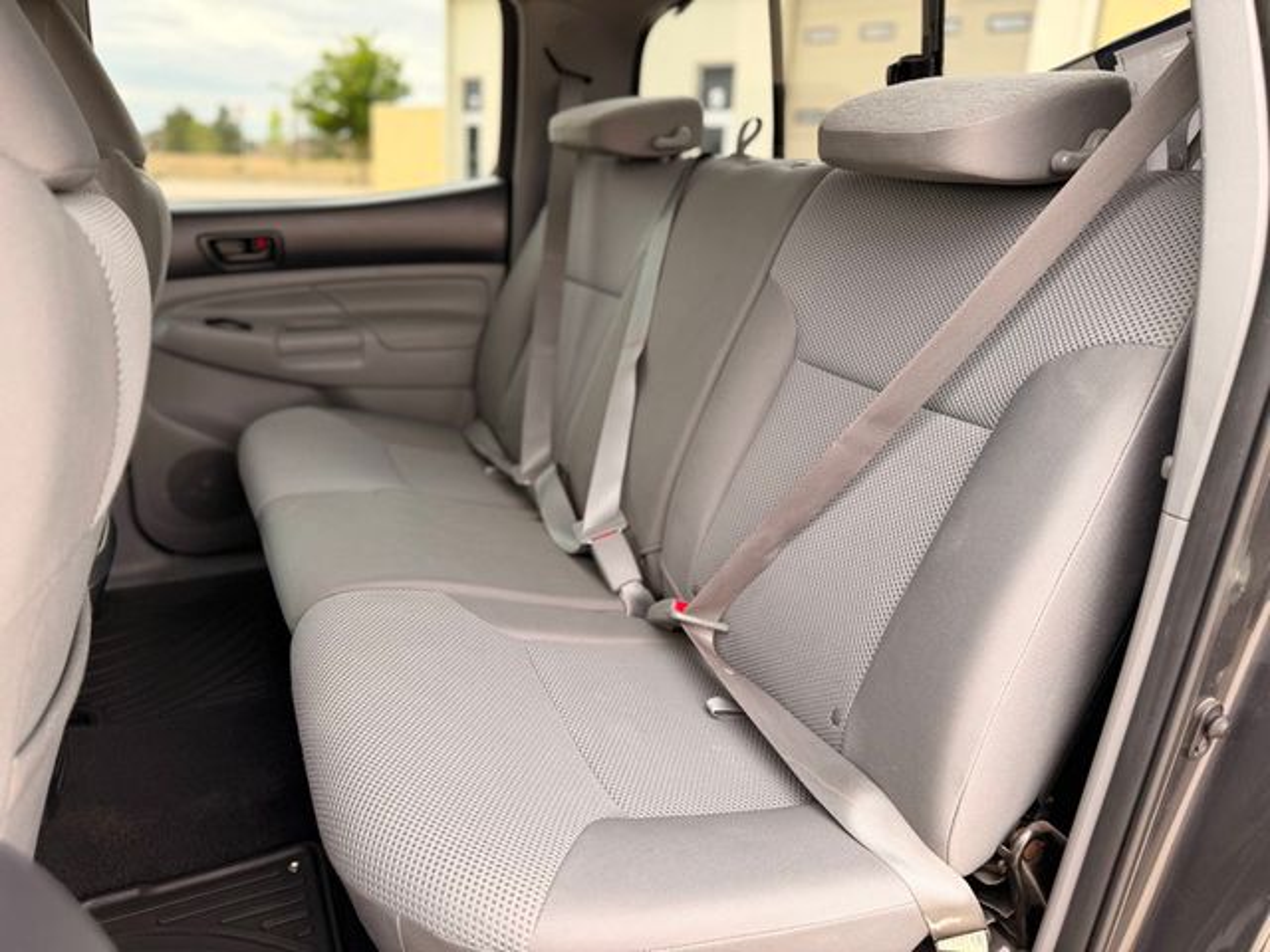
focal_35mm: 24
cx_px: 635
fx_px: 881
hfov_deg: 71.6
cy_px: 476
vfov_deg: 56.8
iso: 80
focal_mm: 6.76
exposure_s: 1/240
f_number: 1.78
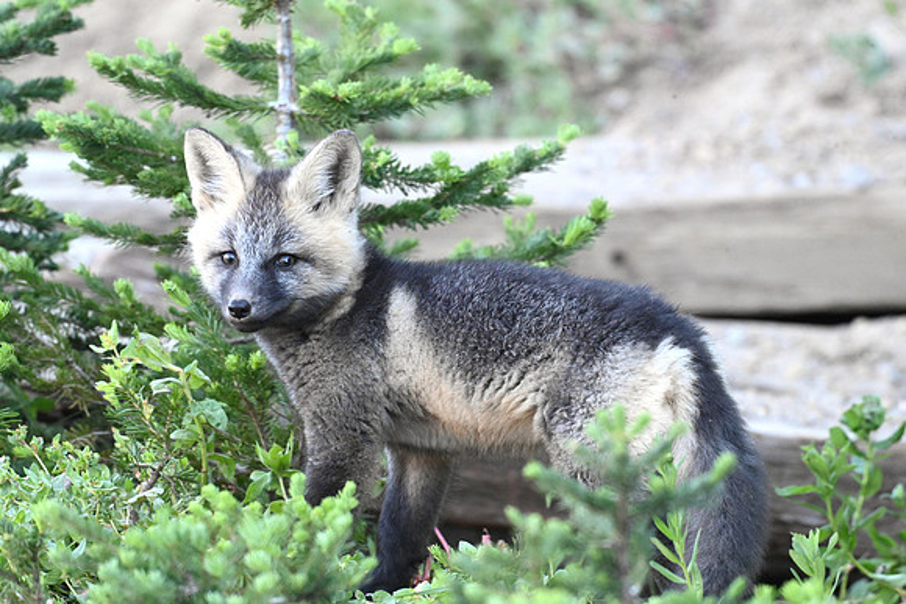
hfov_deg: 1.7
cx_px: 453
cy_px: 302
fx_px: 30206
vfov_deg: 1.1
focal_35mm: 1200
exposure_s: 1/160
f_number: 13
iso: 6400
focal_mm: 1200
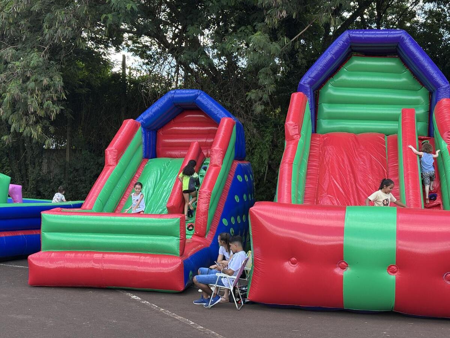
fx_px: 676
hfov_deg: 36.8
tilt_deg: +1.6
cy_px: 169
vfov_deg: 28.0
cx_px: 225
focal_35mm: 52
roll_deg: +0.4
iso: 32
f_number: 1.6
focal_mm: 5.96
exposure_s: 1/234
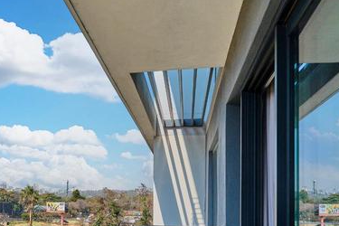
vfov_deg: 38.3
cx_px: 140
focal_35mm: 32
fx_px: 301
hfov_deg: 58.4
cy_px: 203
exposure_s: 1/1000
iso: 800
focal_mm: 10
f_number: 8
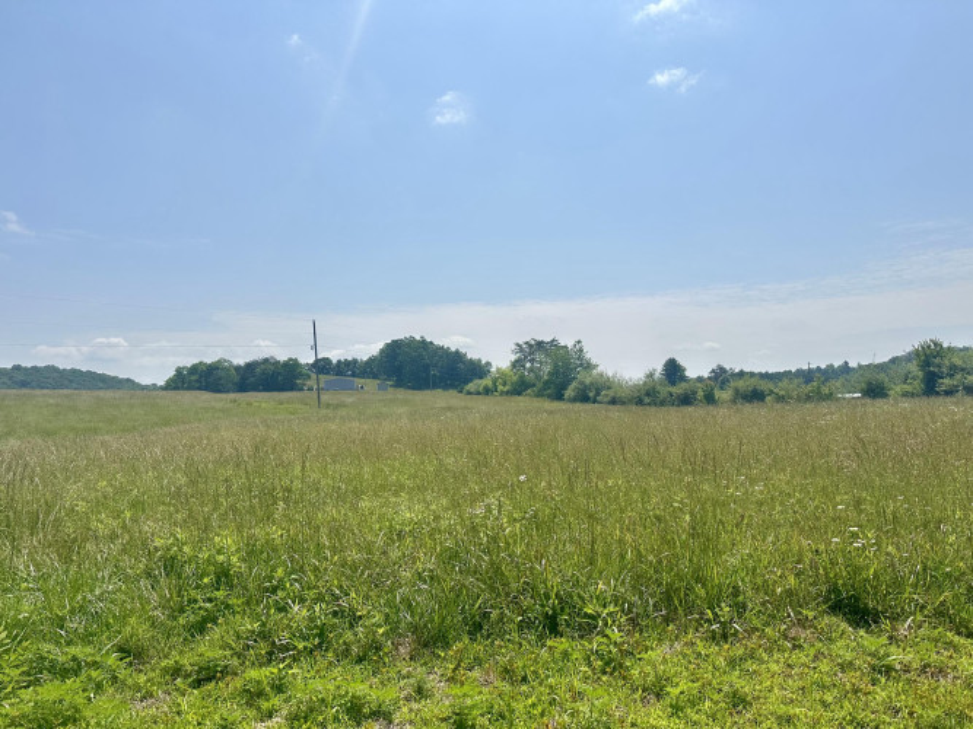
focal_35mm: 24
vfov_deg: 56.8
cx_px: 486
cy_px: 364
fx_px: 674
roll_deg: +1.8
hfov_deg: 71.6
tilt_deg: +6.3
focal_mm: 6.86
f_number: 1.78
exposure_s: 1/10753
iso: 80
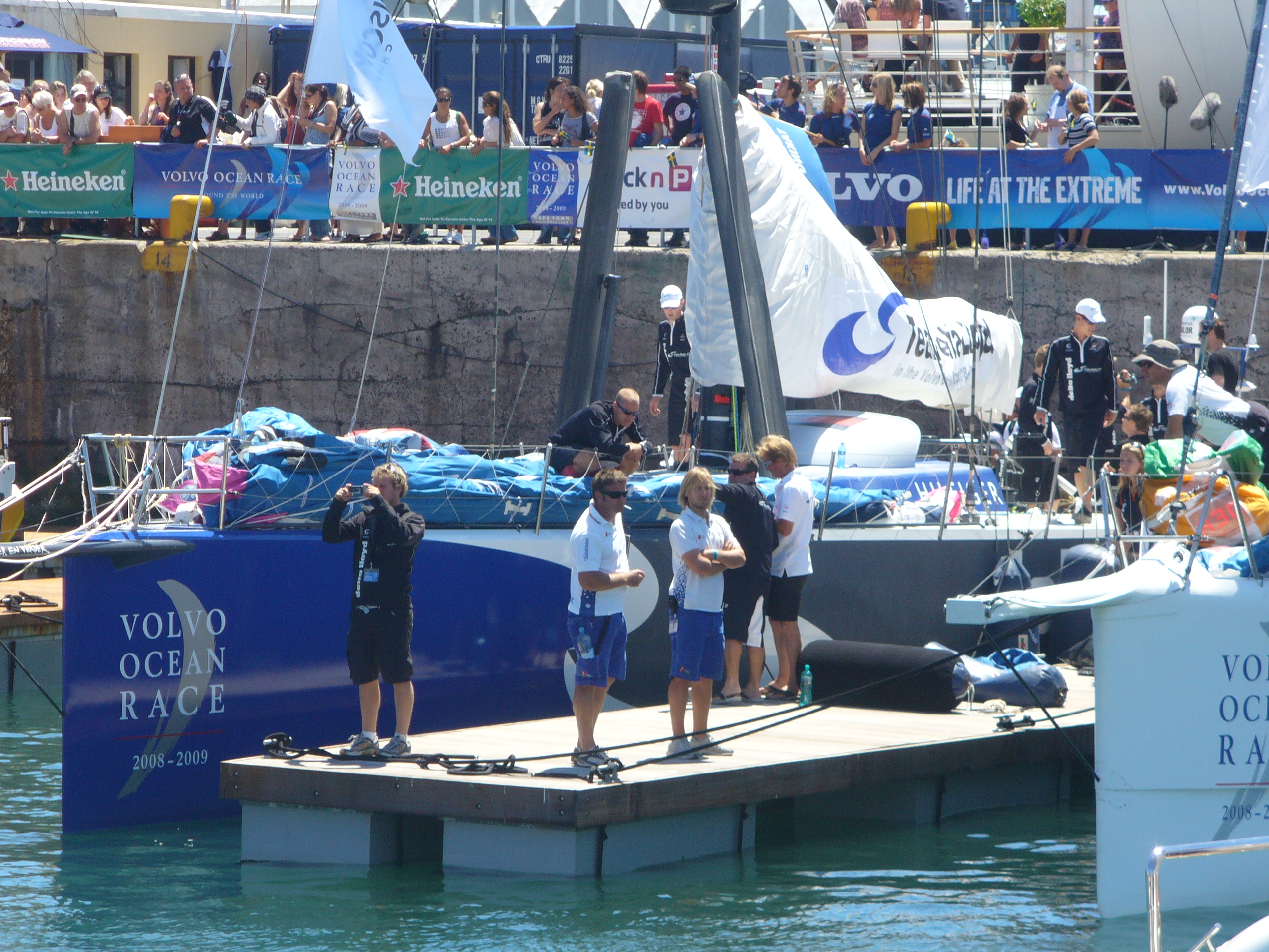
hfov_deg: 10.0
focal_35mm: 197
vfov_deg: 7.5
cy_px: 476
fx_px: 7222
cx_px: 634
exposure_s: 1/320
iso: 80
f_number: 4.4
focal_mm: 32.5
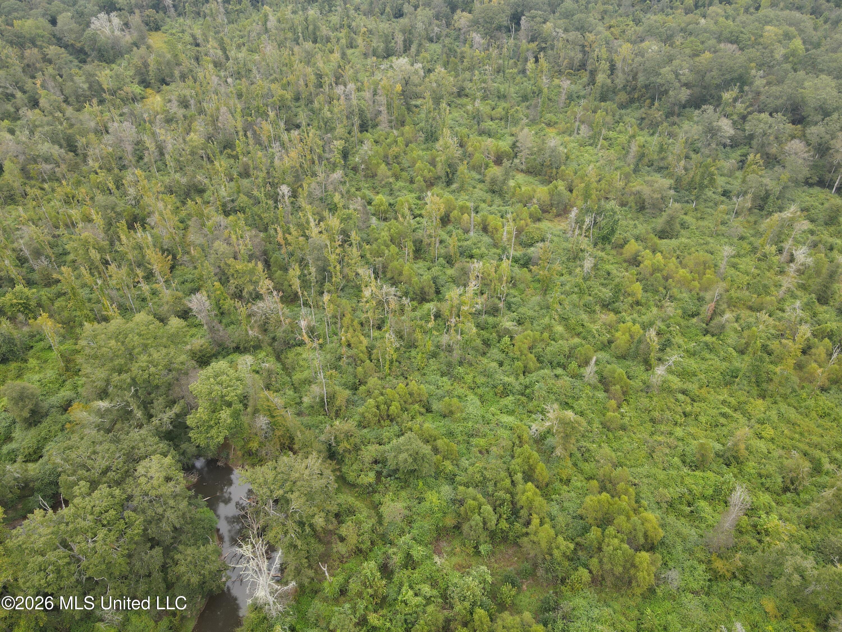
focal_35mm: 24
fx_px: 584
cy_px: 316
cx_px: 421
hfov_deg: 71.6
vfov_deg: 56.8
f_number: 2.8
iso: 100
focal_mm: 4.5
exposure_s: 1/80
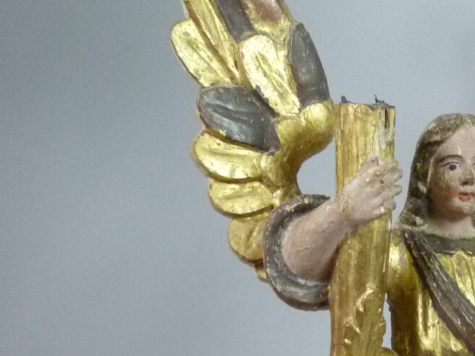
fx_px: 1660
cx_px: 658
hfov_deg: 15.3
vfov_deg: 12.1
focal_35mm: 121
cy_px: 360
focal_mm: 7.1
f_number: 3.1
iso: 400
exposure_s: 1/40
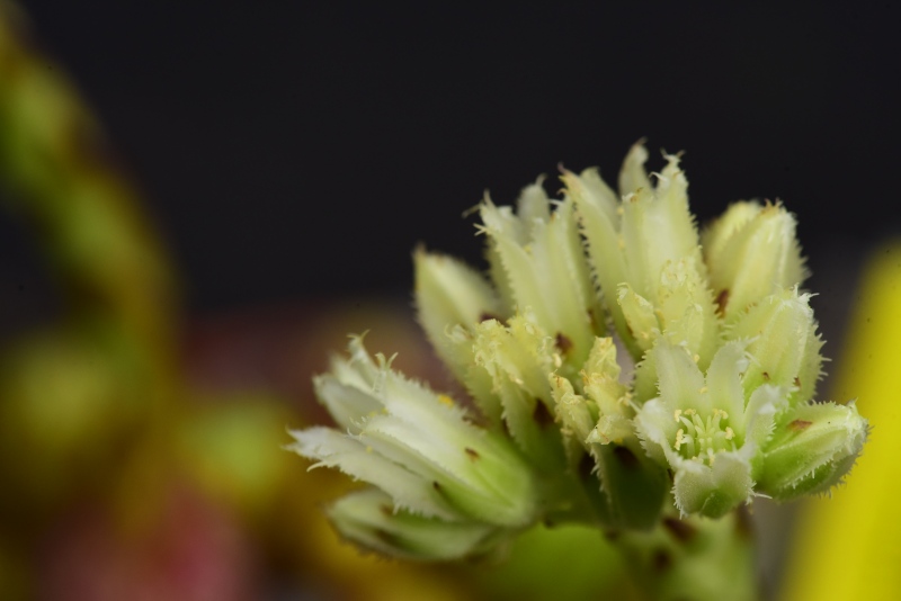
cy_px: 300
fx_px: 2629
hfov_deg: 19.4
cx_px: 450
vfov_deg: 13.1
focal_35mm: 105
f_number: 18
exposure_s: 1/320
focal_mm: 105
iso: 1250
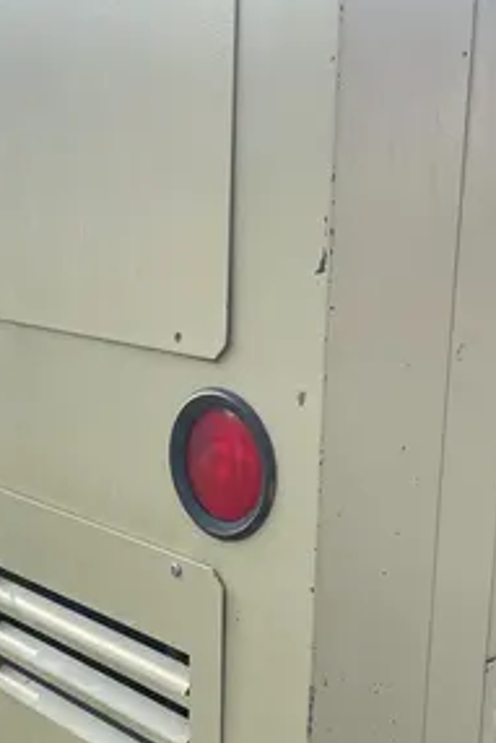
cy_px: 482
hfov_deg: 26.0
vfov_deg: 37.8
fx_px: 1073
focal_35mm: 52
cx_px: 283
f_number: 1.6
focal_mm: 4.2
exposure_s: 1/1490
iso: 32
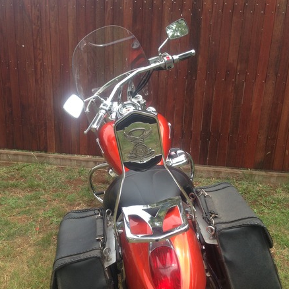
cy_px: 172
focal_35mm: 40
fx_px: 378
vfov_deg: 41.7
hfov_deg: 41.9
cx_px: 145
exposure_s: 1/433
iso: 50
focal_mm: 4.12
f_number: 2.4
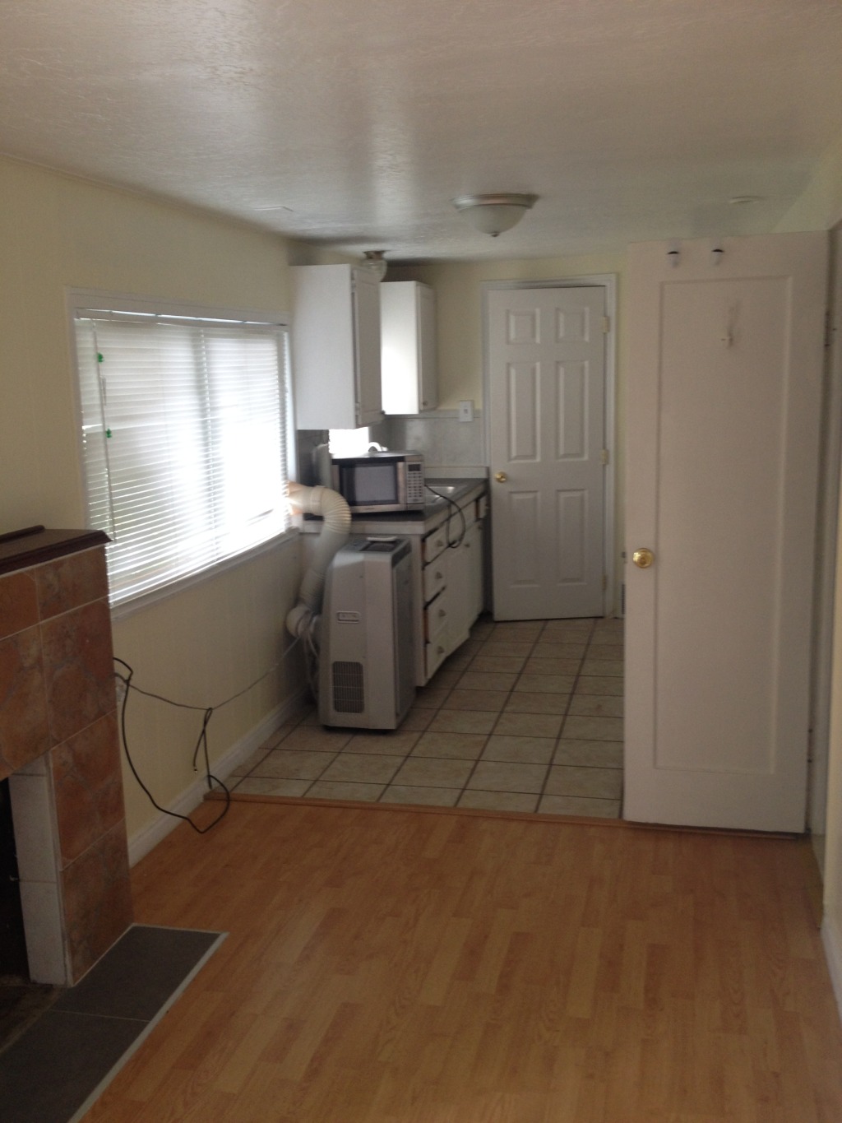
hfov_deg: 40.7
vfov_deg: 52.6
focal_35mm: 35
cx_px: 421
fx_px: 1135
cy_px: 562
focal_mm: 4.28
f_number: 2.4
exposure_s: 1/20
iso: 80
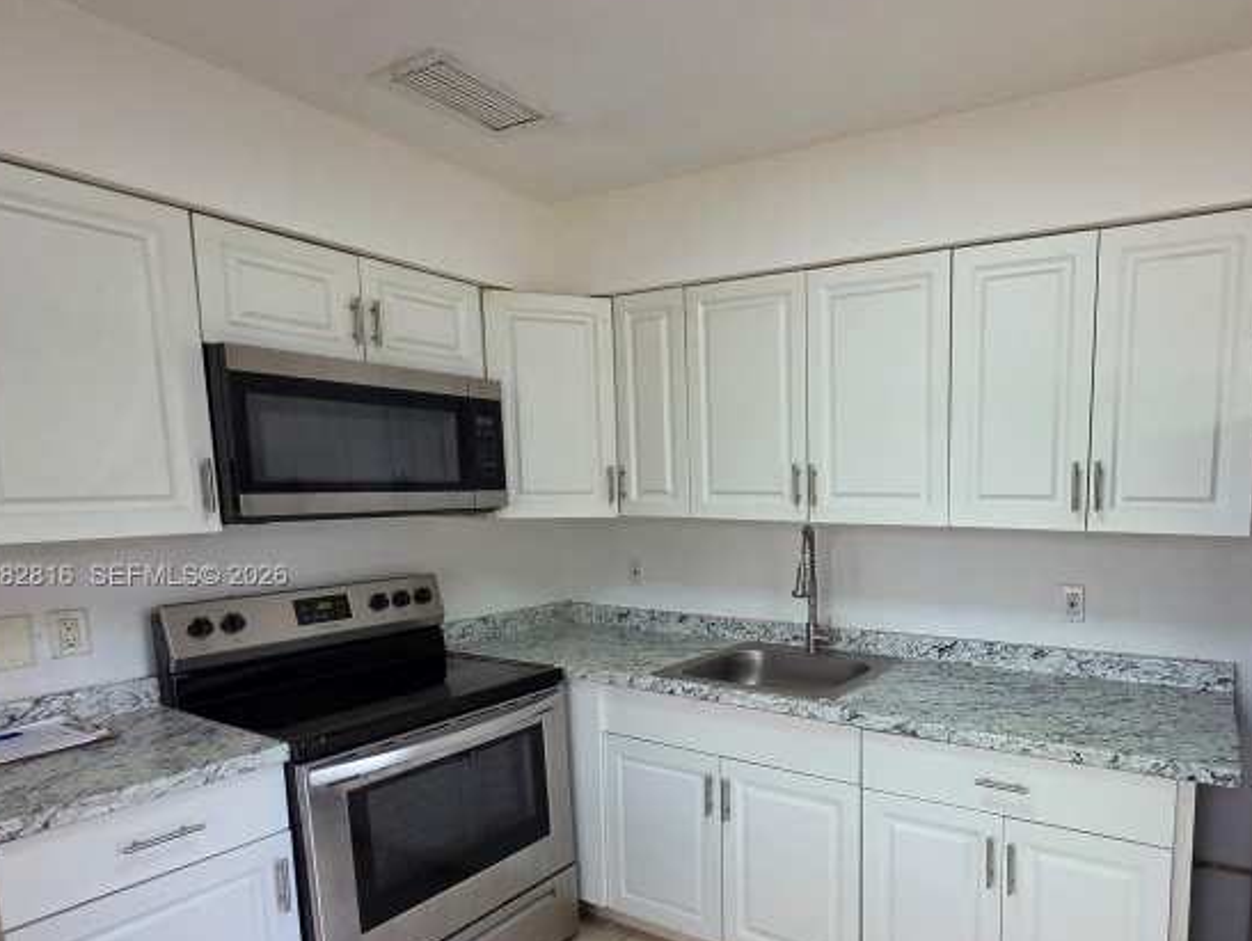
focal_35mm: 19
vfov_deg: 67.9
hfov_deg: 81.4
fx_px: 688
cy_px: 577
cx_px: 847
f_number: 1.9
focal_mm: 2.2
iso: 100
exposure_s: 1/120
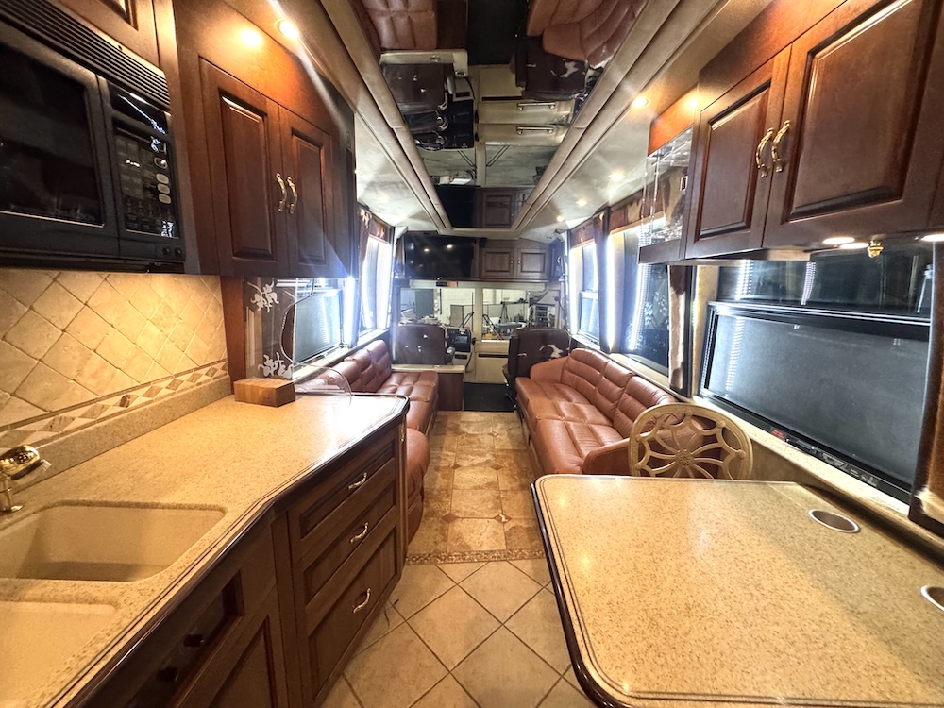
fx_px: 382
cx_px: 472
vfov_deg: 85.7
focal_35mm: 14
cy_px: 354
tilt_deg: -9.1
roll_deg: +0.0
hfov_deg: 102.1
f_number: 2.2
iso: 500
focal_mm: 2.22
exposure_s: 1/46
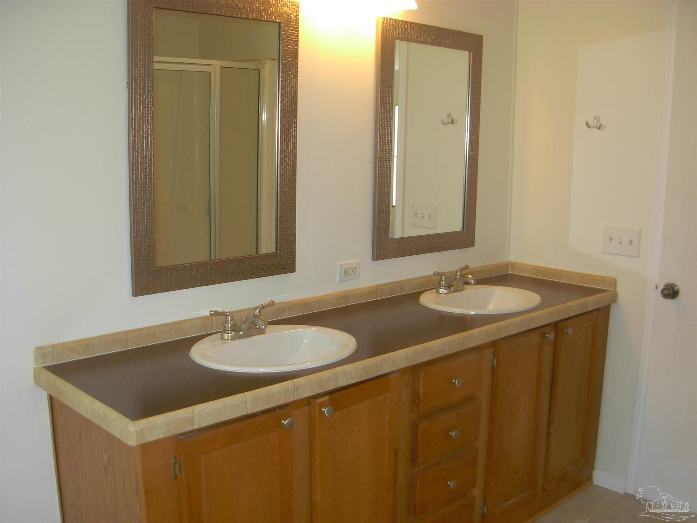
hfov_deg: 49.0
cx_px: 348
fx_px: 765
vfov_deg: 37.7
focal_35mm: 38
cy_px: 262
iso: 89
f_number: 2.9
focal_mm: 6.3
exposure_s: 1/25.3
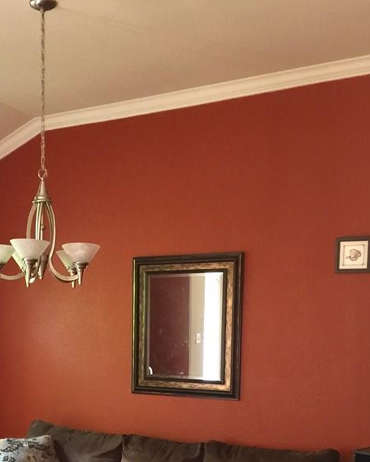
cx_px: 95
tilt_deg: -4.3
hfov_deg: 29.3
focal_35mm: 51
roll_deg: +0.6
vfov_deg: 34.9
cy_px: 403
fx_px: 698
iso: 125
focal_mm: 4.15
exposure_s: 1/15
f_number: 2.2
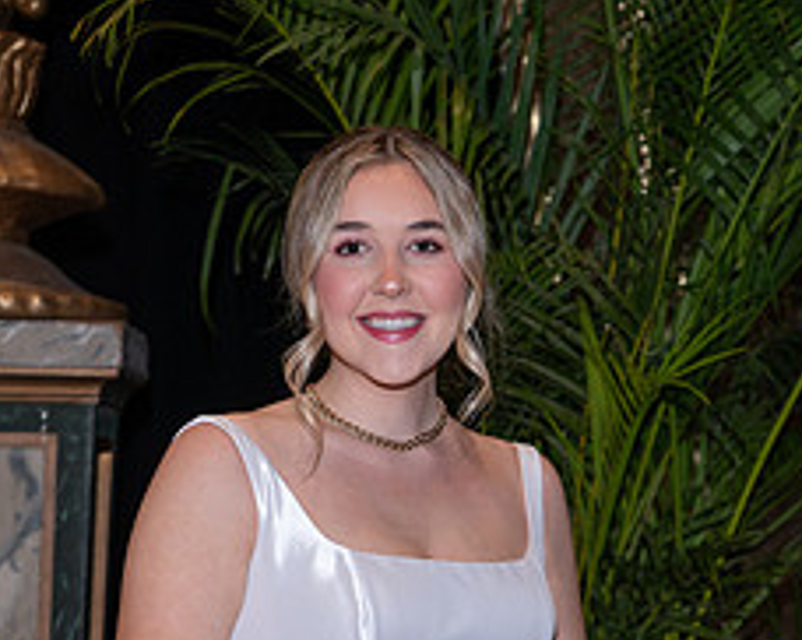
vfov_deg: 11.9
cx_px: 369
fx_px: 3036
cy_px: 693
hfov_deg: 15.0
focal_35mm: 128
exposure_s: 1/80
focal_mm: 69
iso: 400
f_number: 5.6
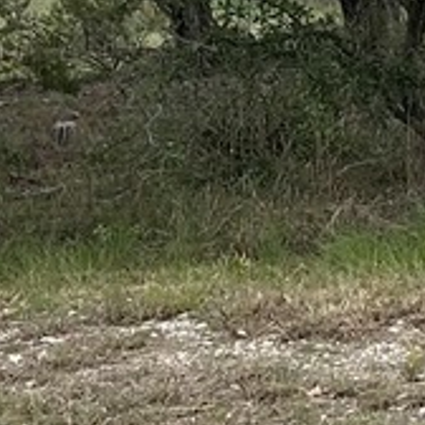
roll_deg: +2.1
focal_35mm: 197
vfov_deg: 8.8
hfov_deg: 8.6
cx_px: 670
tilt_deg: -6.1
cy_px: -35
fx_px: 2736
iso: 50
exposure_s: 1/2632
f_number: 1.5
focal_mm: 5.7
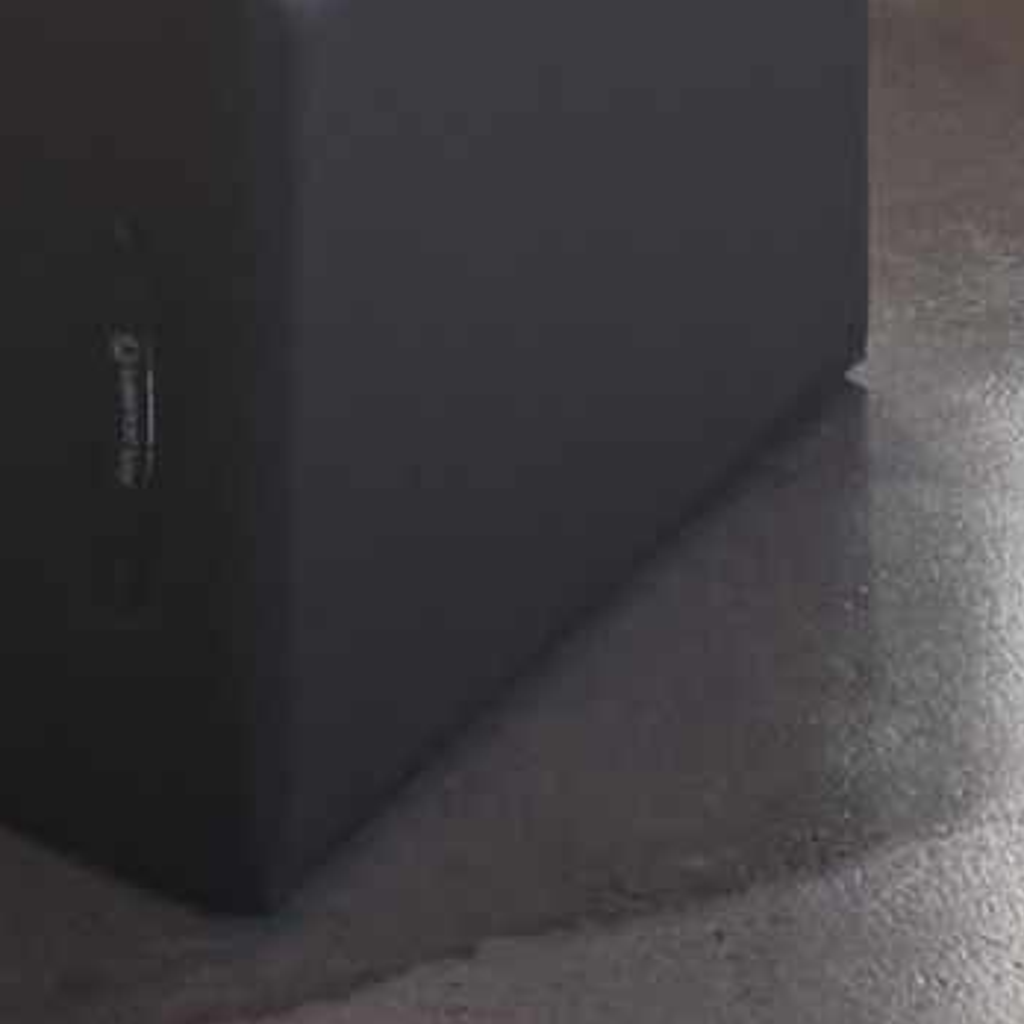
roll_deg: -1.0
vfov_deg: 10.6
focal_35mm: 125
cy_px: -1866
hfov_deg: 12.4
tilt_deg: +2.7
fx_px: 4183
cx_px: -968
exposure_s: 1/459
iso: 100
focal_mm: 6.76
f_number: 1.78
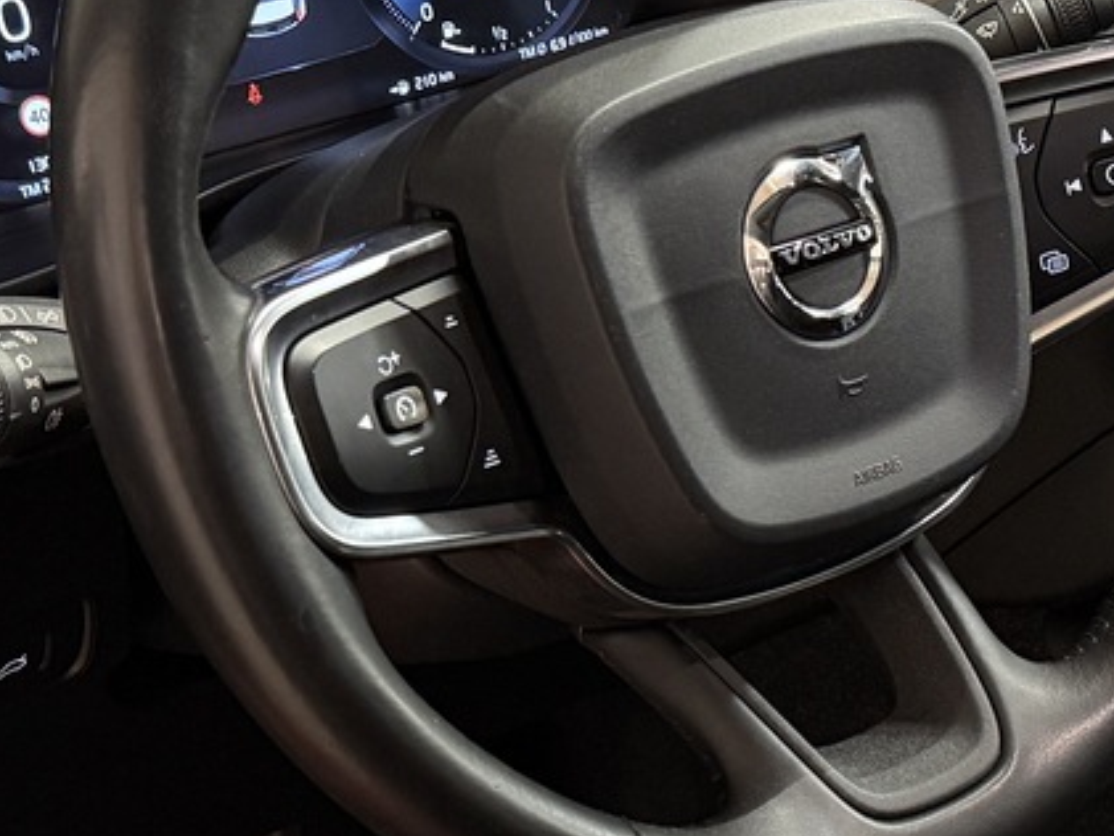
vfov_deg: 17.9
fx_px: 2640
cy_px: 590
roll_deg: -2.1
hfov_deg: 23.7
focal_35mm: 82
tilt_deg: -33.6
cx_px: 789
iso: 320
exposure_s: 1/60
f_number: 1.78
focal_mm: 6.76
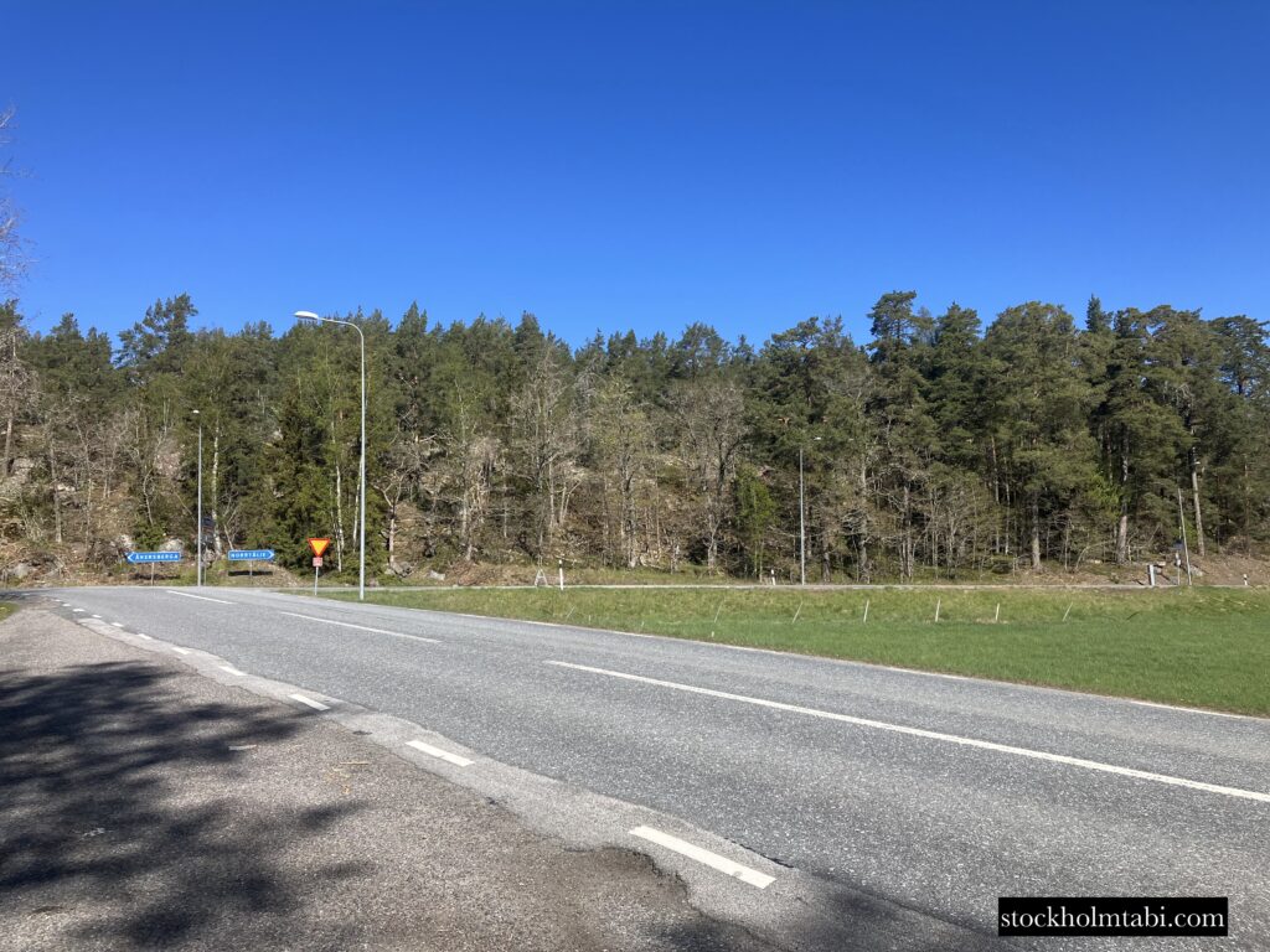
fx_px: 1027
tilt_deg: +5.0
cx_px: 635
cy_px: 476
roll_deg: +1.5
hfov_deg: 63.4
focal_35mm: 28
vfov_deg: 49.7
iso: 32
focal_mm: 3.99
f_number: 1.8
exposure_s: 1/1567
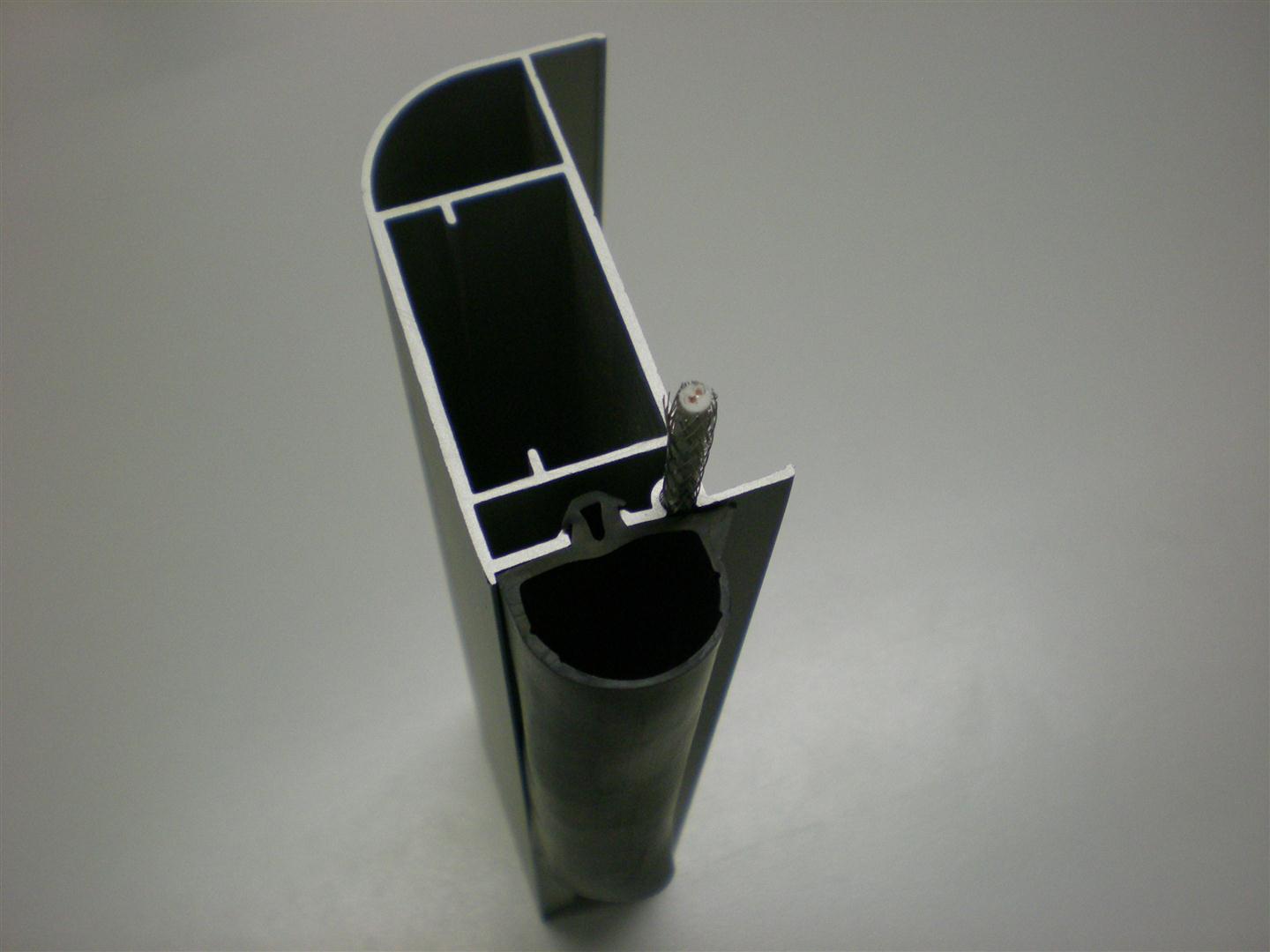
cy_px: 476
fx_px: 1394
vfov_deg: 37.7
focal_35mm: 38
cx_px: 635
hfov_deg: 49.0
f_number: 3.1
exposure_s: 1/52.6
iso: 200
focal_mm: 6.3
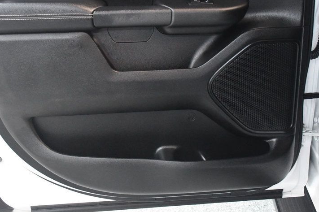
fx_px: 434
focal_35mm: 49
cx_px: 148
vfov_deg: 27.3
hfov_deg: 40.3
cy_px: 66
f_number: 3.8
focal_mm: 23
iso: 4500
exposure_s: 1/60
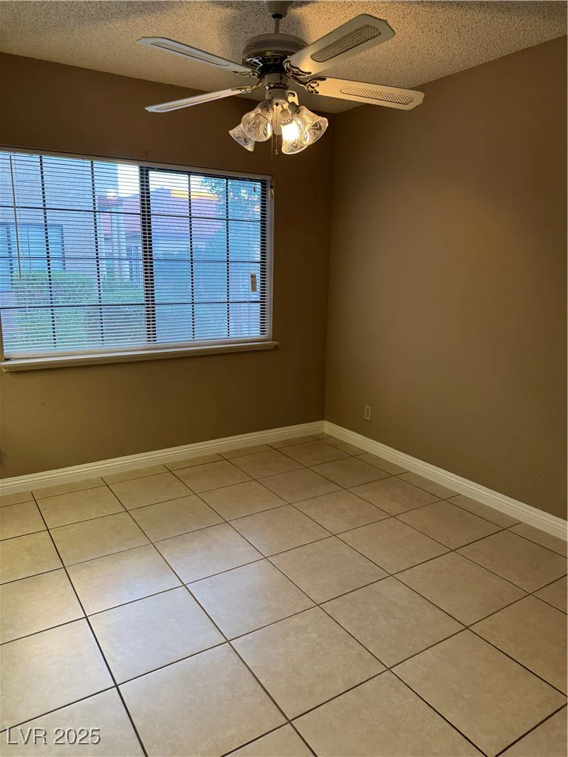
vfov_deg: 71.6
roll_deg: -1.2
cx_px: 284
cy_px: 378
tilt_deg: -12.4
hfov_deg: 56.8
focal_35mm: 24
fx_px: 525
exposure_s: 1/60
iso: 160
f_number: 1.78
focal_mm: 6.76
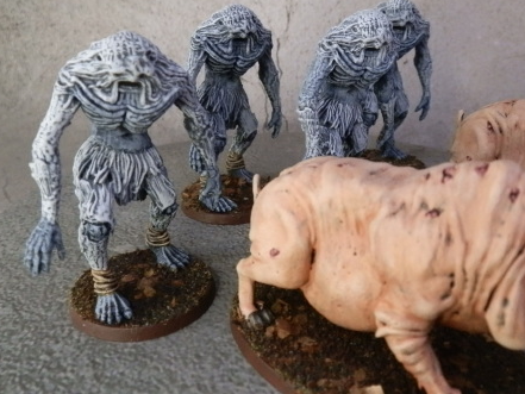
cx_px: 285
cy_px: 176
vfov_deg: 41.8
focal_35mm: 34
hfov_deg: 53.9
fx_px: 516
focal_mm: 5
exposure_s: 1/160
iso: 400
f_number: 3.1
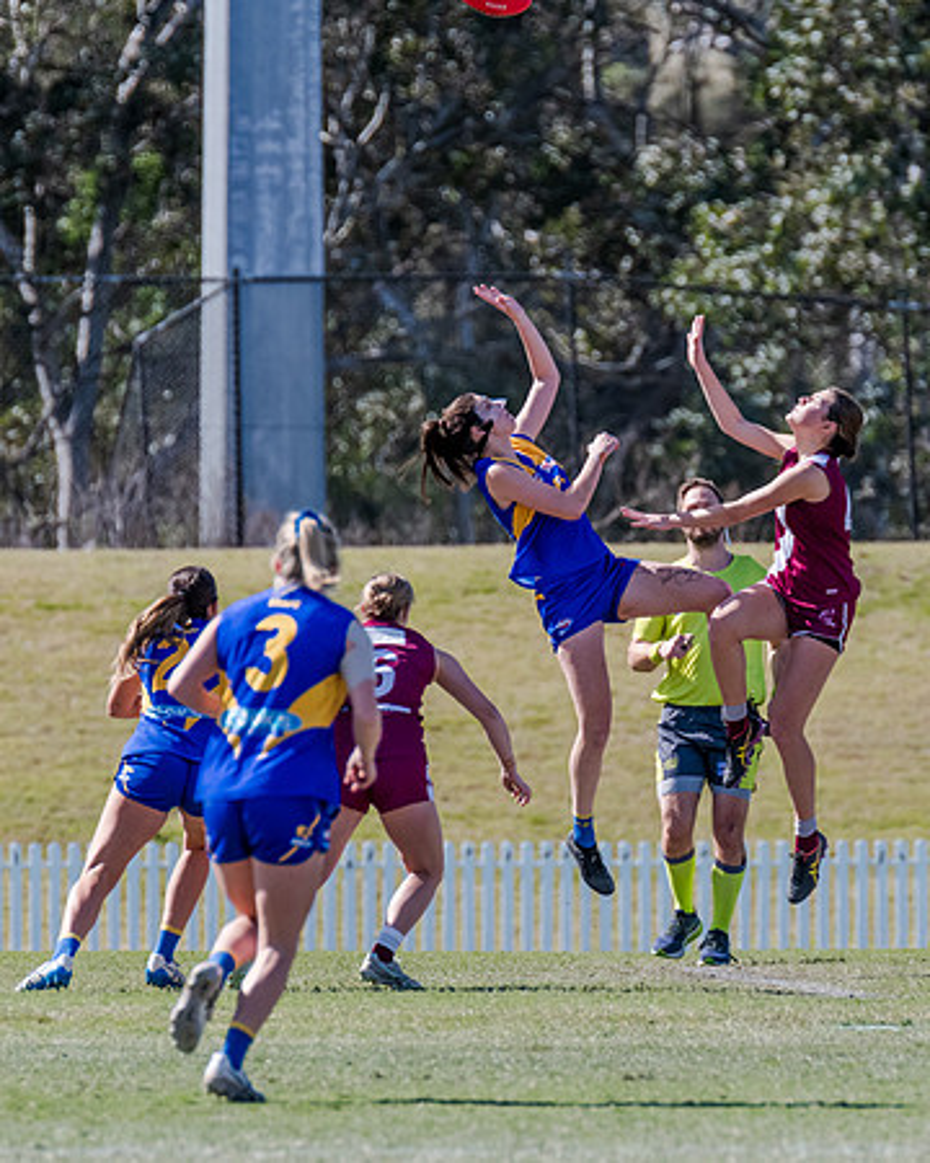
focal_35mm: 637
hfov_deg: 2.4
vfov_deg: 3.0
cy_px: 606
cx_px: 763
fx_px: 21914
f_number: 7.1
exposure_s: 1/1600
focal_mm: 420
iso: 800
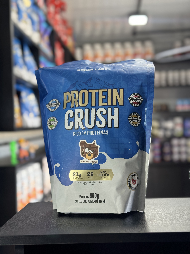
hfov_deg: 30.3
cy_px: 127
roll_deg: +1.1
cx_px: 95
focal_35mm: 48
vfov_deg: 39.7
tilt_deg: -0.7
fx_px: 351
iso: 100
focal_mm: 6.76
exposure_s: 1/68
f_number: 1.78
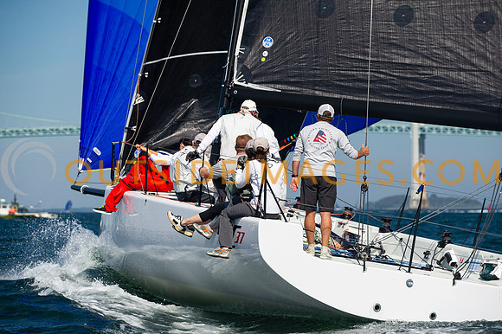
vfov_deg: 9.7
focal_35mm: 141
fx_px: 1963
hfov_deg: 14.6
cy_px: 167
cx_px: 251
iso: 320
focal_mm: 135
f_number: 5
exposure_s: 1/3200
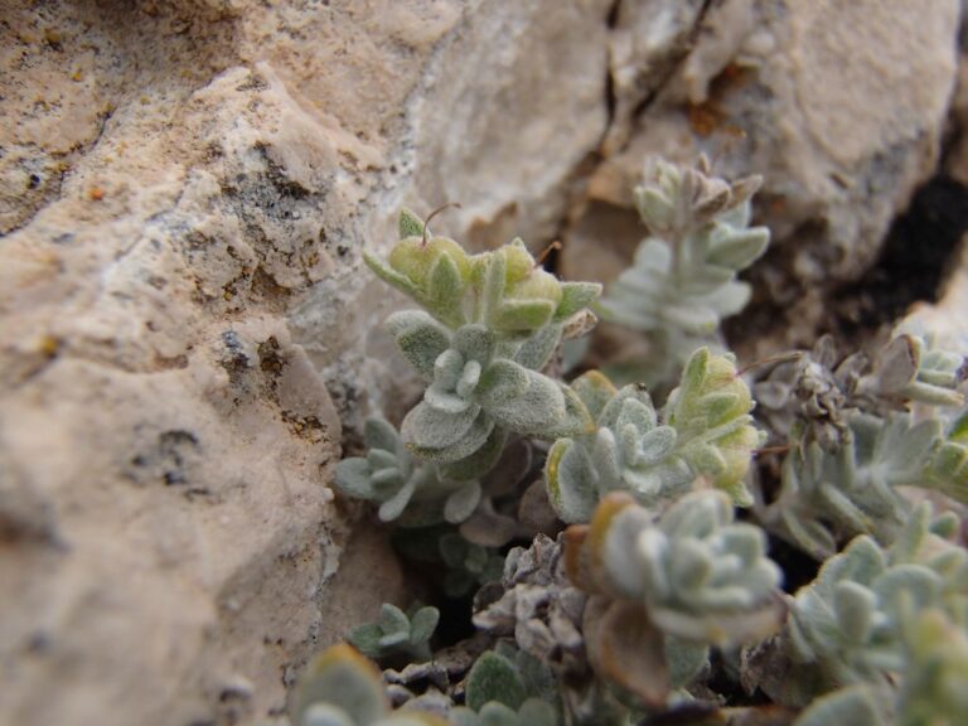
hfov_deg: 50.1
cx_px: 484
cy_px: 363
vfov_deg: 38.7
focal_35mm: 37
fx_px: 1035
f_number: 4.7
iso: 100
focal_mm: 6.64
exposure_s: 1/320
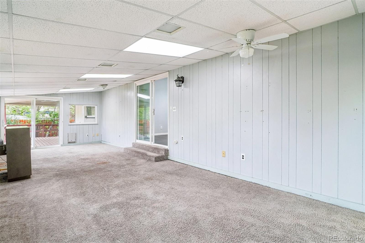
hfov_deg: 95.0
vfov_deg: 72.0
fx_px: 167
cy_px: 122
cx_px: 182
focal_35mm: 16
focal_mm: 11
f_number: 8
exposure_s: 1/30
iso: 200
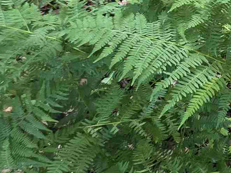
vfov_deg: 23.0
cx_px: 445
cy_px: -17
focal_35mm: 60
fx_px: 400
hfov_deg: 19.9
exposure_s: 1/60
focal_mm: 2.2
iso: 500
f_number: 1.9
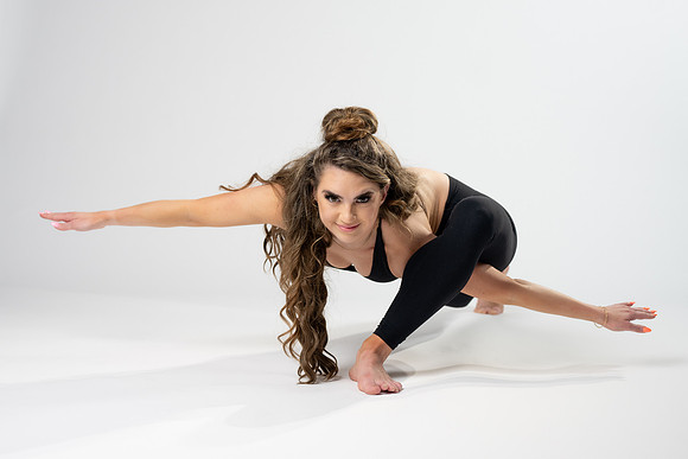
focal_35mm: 65
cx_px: 312
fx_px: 1237
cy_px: 212
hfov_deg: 31.1
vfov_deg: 21.0
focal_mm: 50
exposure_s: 1/160
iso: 200
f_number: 3.2
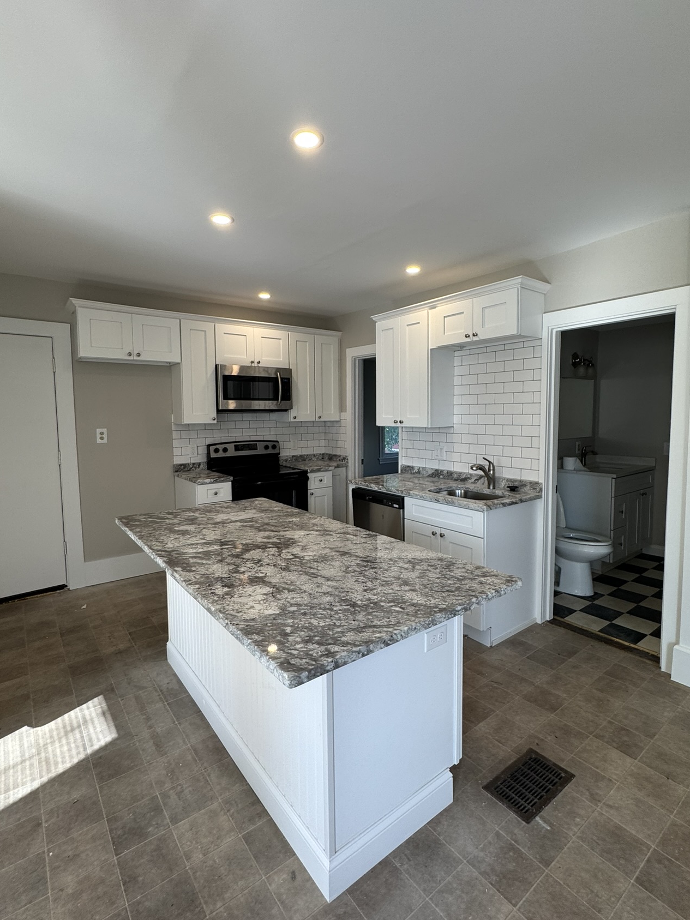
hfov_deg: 74.7
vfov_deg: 91.0
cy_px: 443
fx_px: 452
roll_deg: +0.3
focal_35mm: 17
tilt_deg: -3.6
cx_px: 348
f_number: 2.2
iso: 80
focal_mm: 2.22
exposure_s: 1/120
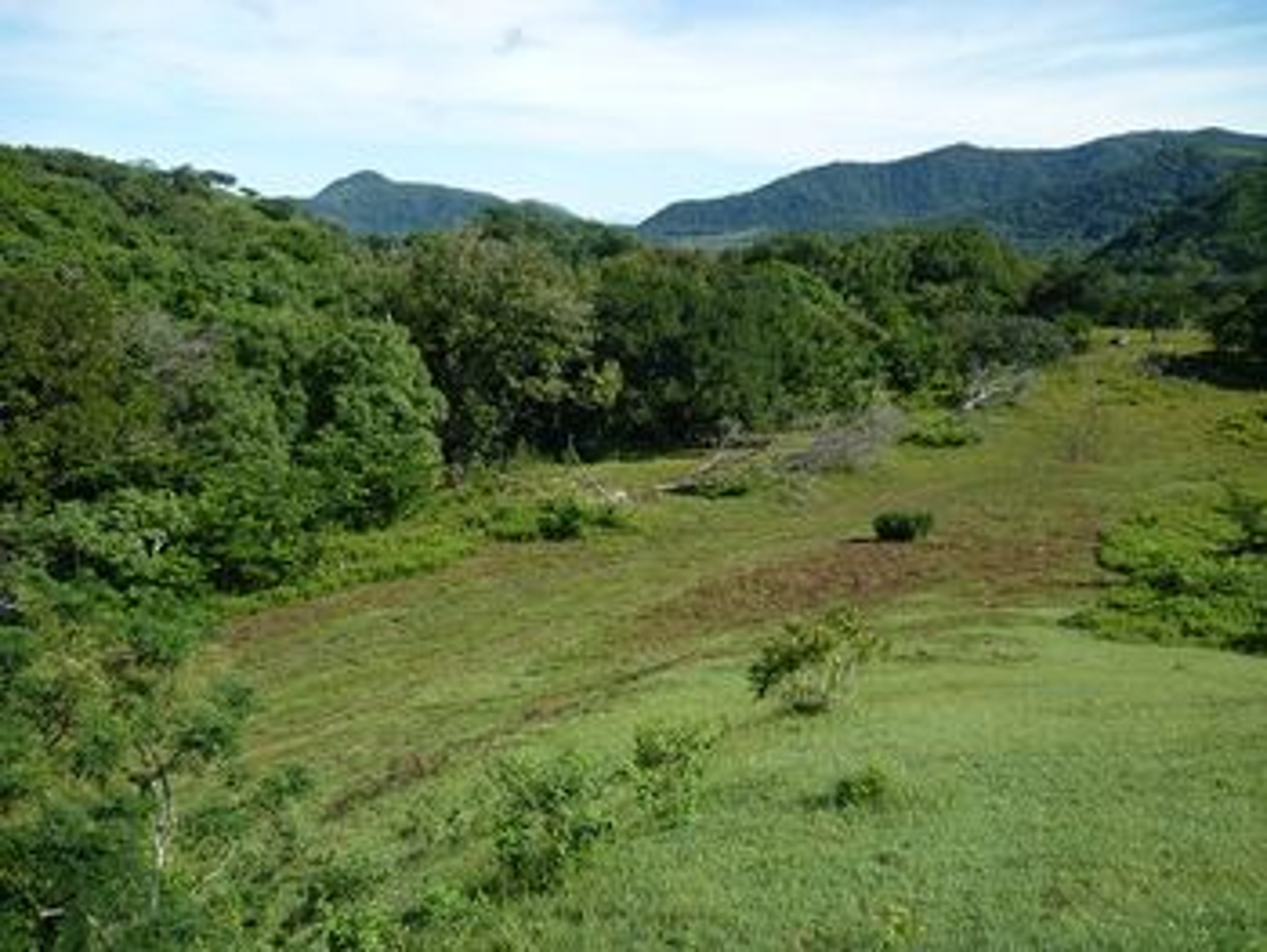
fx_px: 1135
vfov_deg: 45.5
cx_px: 634
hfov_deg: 58.3
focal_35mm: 31
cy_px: 476
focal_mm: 5.5
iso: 80
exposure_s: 1/800
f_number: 2.8
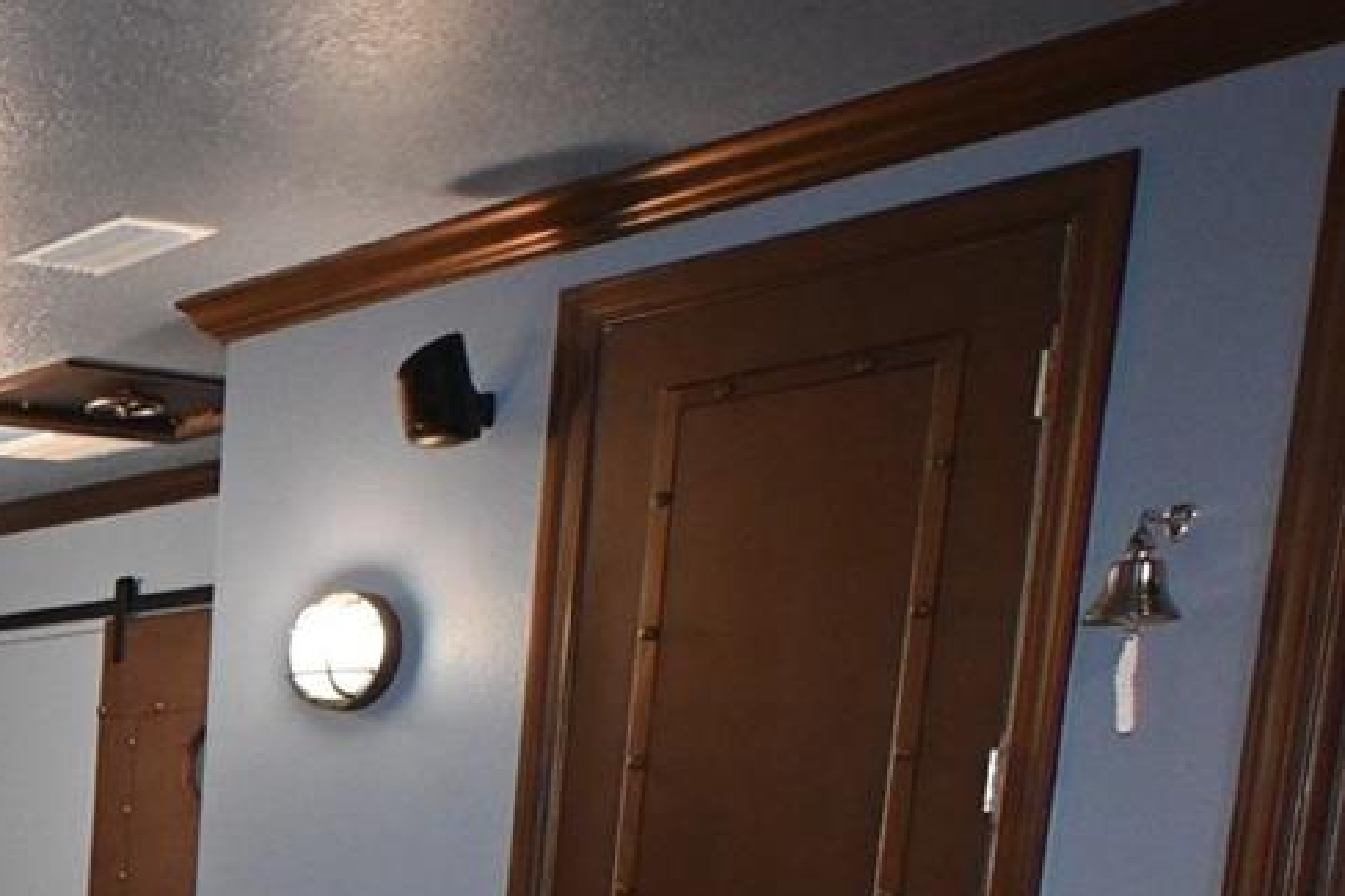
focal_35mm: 59
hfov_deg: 26.3
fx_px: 2203
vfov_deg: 20.7
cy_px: 1201
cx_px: -590
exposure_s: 1/60
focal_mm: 12
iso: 2500
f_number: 4
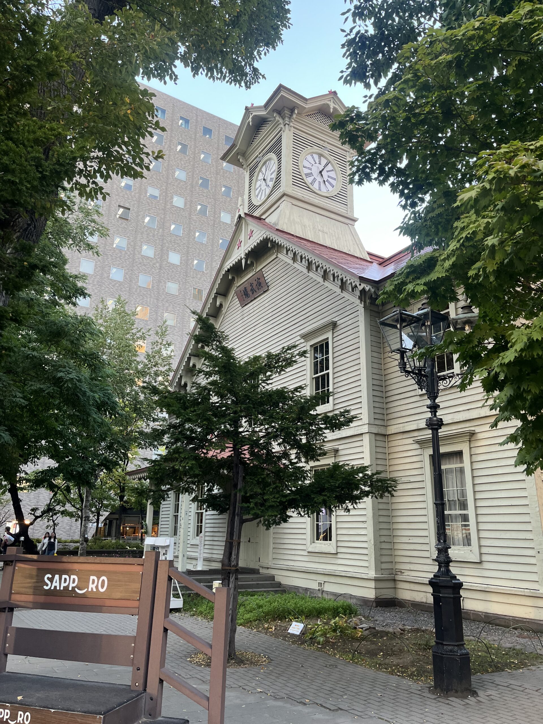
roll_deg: -0.7
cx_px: 272
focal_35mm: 26
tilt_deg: +19.1
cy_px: 362
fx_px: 544
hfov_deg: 53.1
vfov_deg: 67.3
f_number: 1.6
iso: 100
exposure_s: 1/121
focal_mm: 5.1
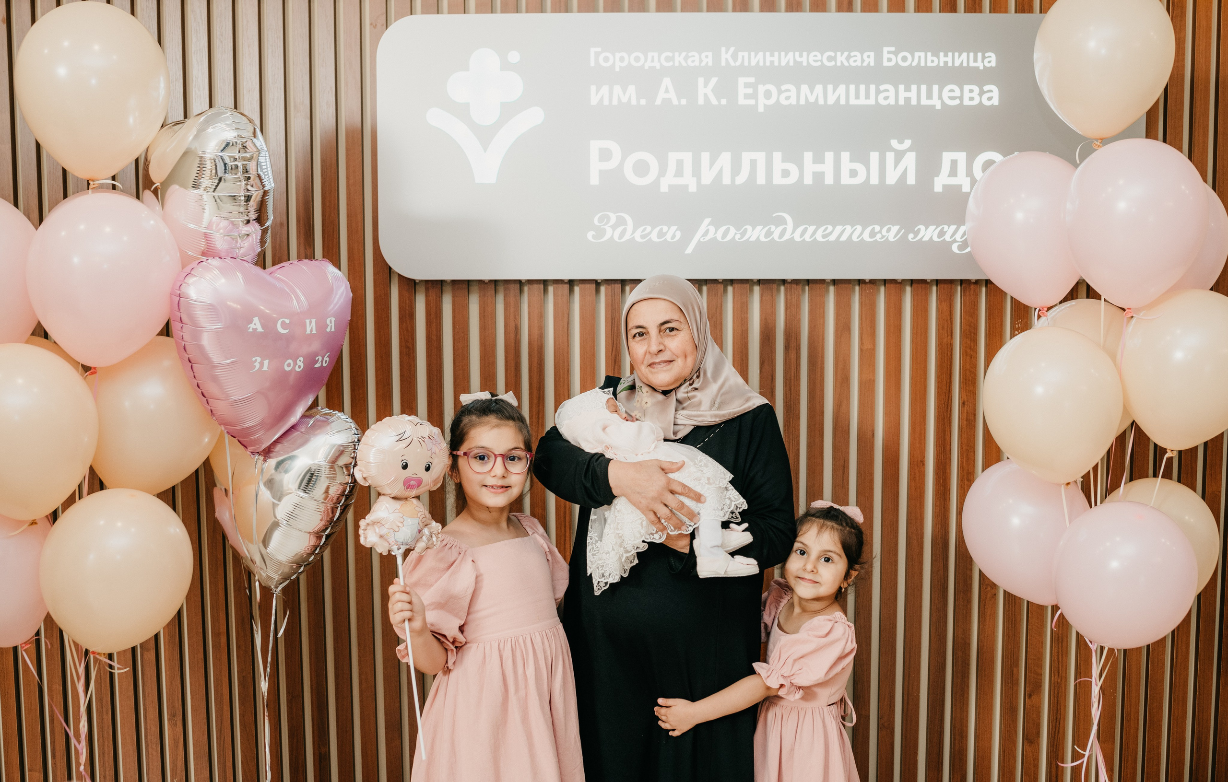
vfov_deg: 35.0
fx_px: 1241
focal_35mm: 37
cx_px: 621
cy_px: 399
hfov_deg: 52.6
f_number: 3.5
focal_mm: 35
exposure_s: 1/160
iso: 250
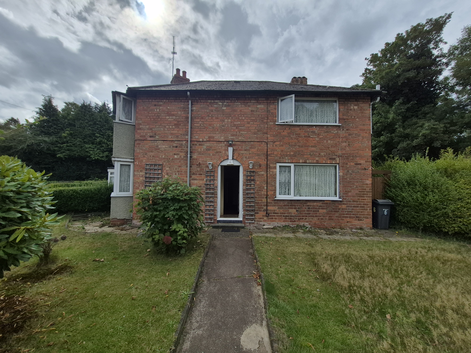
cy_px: 176
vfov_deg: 89.9
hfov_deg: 106.2
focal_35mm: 13
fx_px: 177
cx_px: 236
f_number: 2.2
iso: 50
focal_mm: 1.74
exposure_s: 1/3688
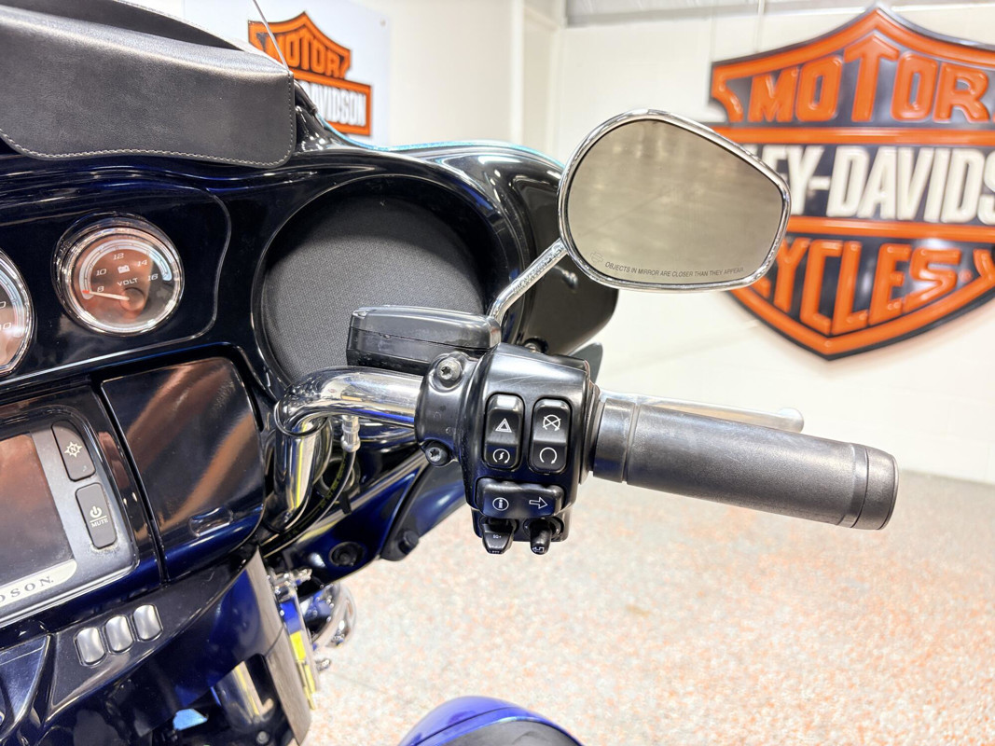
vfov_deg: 53.1
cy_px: 373
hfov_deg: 67.3
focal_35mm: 26
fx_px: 747
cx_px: 498
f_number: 1.6
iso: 100
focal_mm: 5.96
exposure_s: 1/120
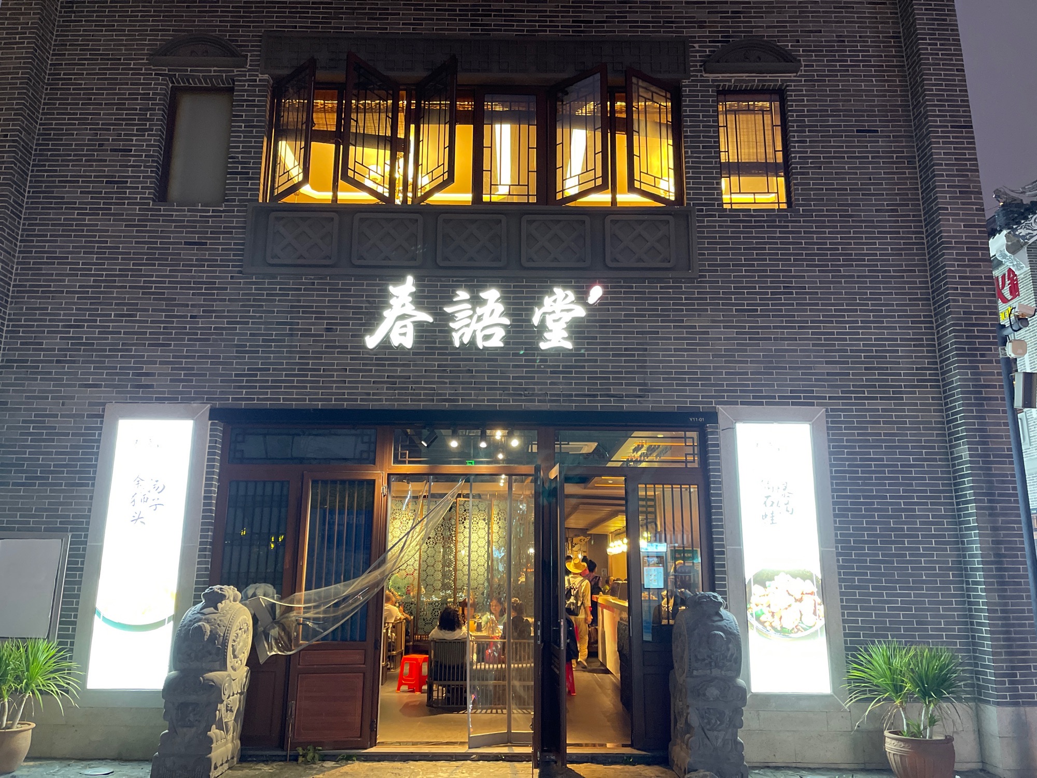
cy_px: 389
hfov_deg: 69.4
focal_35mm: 25
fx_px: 749
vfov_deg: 54.9
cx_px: 518
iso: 500
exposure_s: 1/50
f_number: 1.6
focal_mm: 5.1
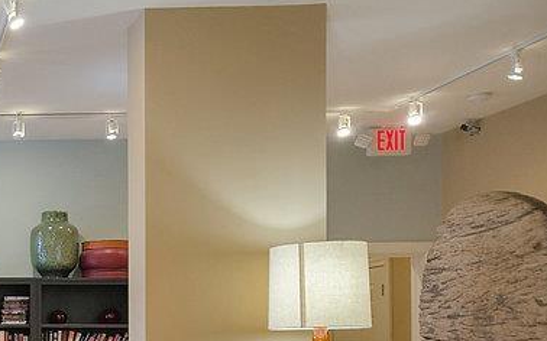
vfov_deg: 21.5
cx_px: -137
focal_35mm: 58
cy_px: 349
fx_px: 864
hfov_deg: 29.3
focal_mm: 14
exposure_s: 1/15
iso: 400
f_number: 4.8
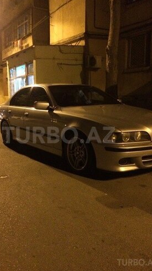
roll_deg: +0.4
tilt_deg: -9.5
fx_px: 230
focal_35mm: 32
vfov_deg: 61.0
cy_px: 135
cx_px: 59
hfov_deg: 36.4
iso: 640
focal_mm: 4.15
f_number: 2.2
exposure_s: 1/17
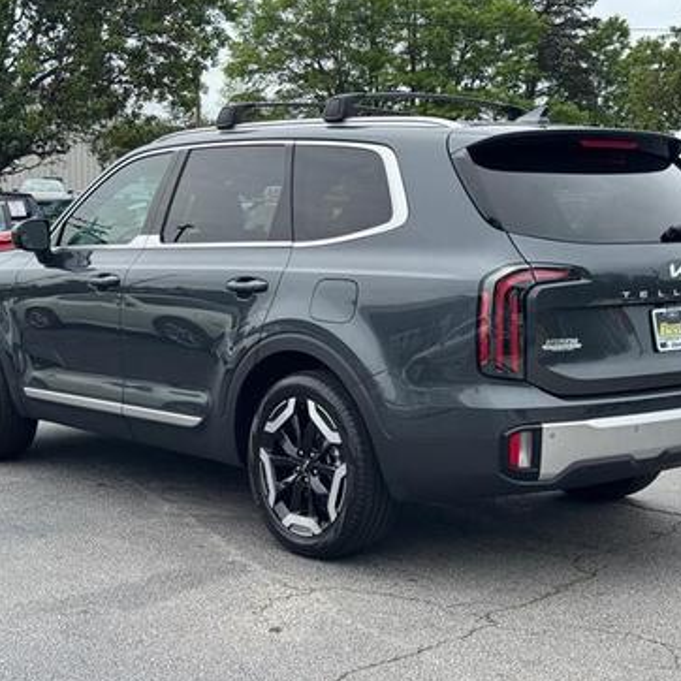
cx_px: 350
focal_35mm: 59
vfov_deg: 29.1
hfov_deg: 29.1
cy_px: 337
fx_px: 1313
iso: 64
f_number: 1.78
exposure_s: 1/2513
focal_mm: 6.76
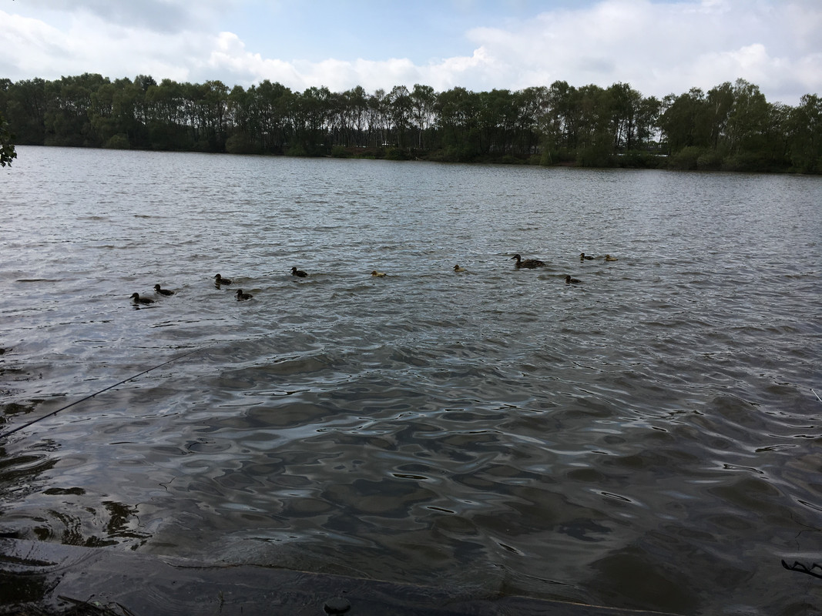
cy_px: 308
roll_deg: -1.5
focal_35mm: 29
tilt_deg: -12.6
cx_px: 411
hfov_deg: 61.7
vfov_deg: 48.2
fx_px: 689
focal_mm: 4.15
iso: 25
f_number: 2.2
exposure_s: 1/2079
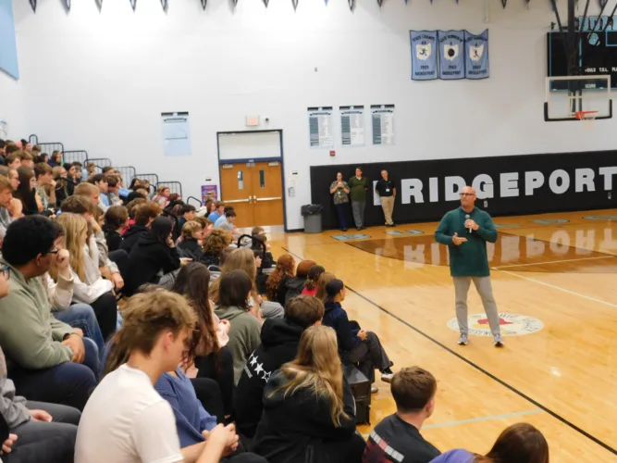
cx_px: 308
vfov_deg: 35.9
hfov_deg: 46.8
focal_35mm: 40
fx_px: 713
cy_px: 232
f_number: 3.6
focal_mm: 7.1
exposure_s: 1/25
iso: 400
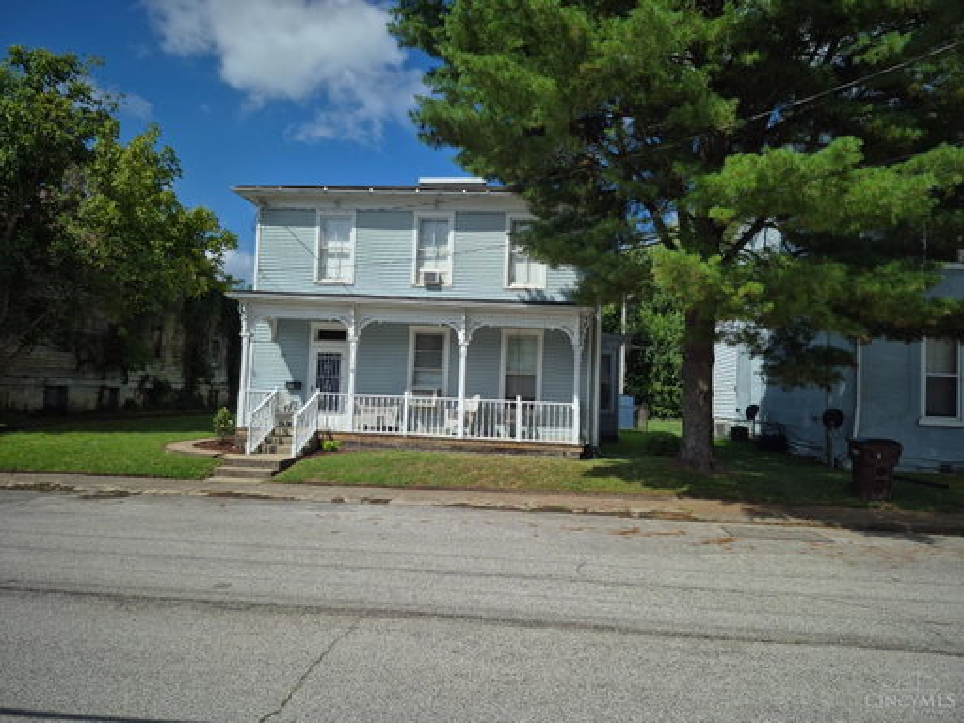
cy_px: 362
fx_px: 641
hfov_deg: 73.9
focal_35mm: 23
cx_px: 482
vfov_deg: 58.9
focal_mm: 5.4
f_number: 1.8
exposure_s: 1/2320
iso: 25
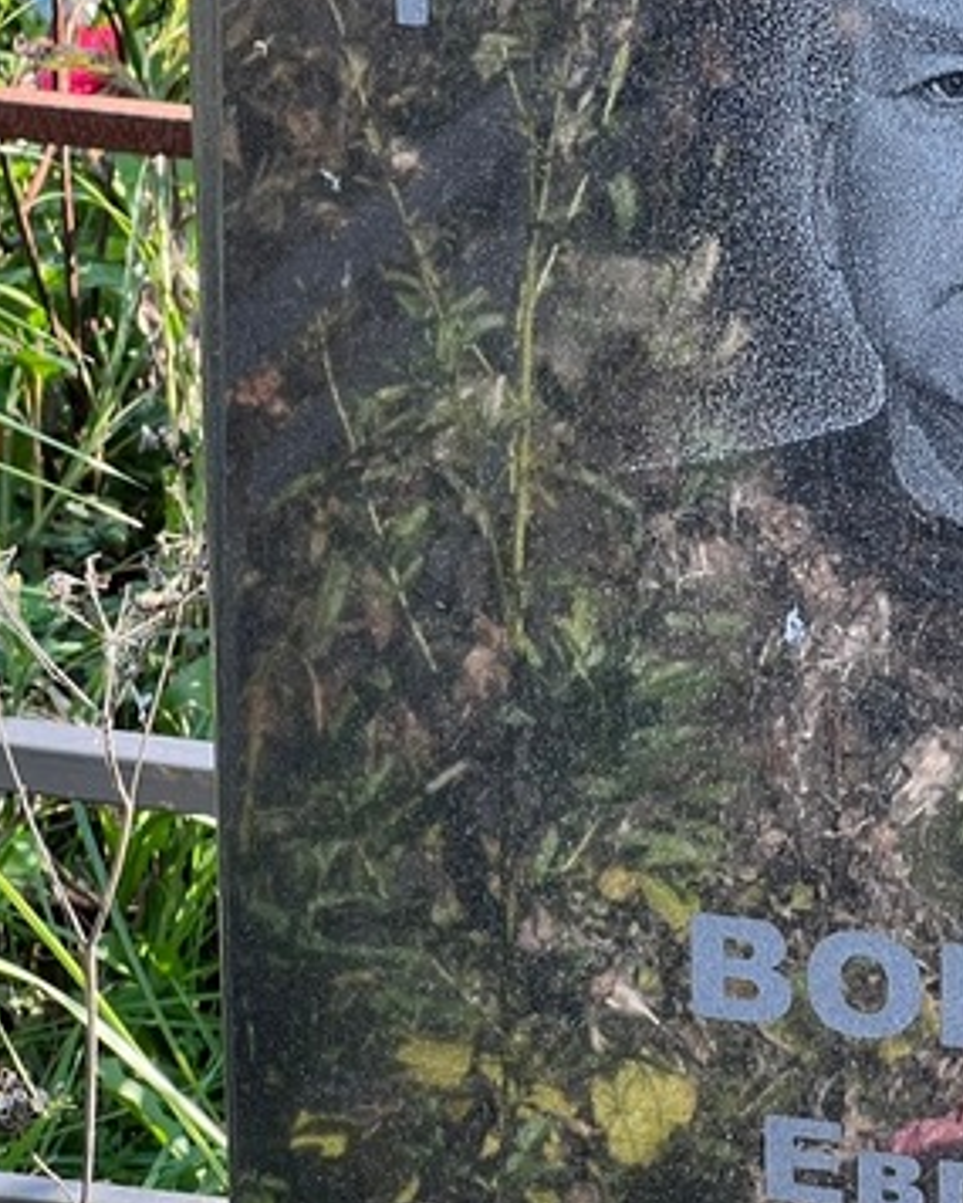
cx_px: 1085
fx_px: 6018
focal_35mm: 169
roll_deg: -1.0
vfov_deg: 11.4
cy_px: 716
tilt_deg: -24.2
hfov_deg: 9.1
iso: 64
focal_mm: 9
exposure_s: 1/99
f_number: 2.8
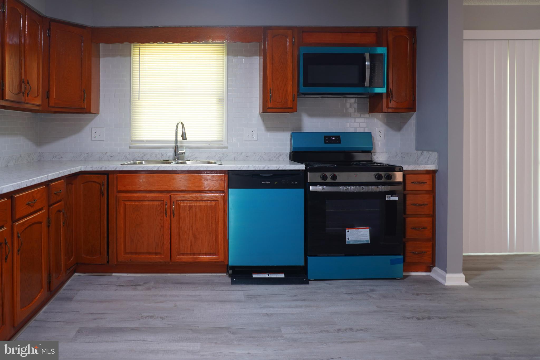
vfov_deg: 53.1
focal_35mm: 24
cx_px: 270
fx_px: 360
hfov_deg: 73.7
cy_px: 180
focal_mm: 16
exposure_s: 1/1.25
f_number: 7.1
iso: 100
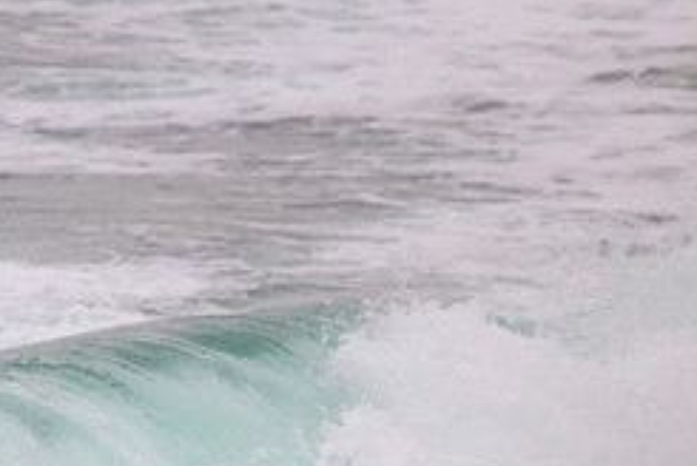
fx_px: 36655
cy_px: 547
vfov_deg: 0.7
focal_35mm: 1891
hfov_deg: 1.1
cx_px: -65
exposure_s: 1/1250
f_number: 11
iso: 4000
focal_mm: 800
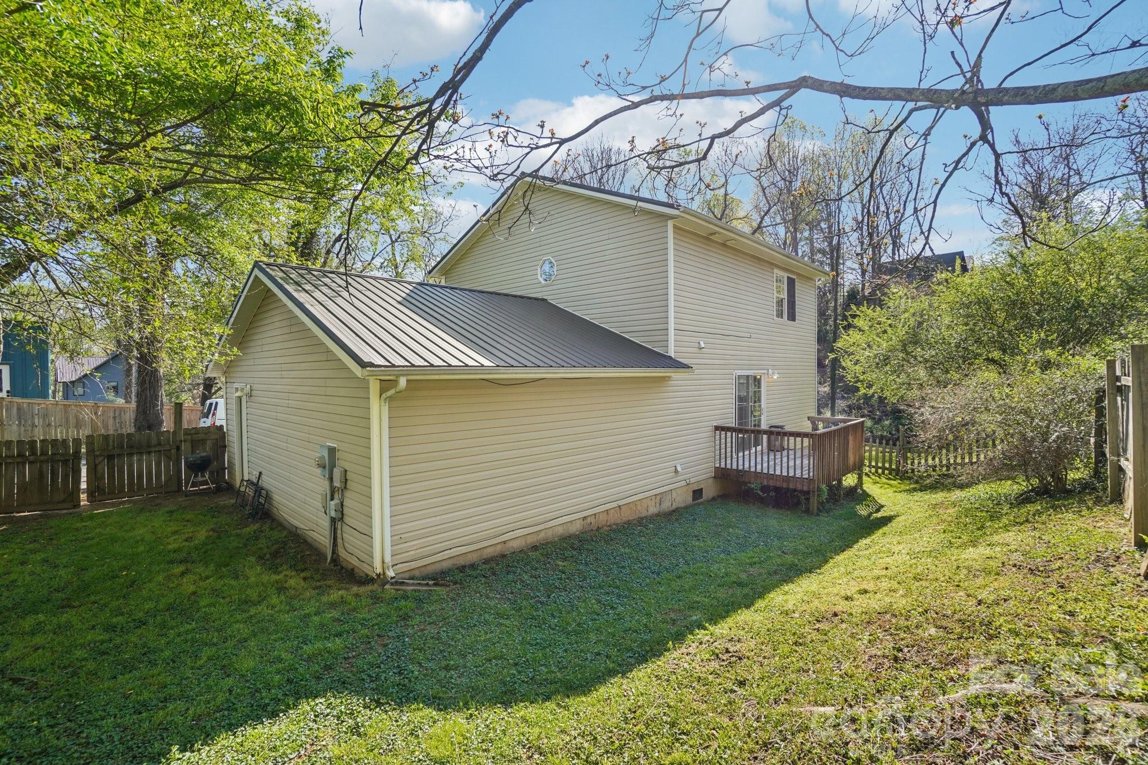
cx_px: 574
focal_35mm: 15
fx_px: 478
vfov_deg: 77.3
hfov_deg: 100.4
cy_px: 382
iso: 100
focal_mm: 10
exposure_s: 1/100
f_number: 8
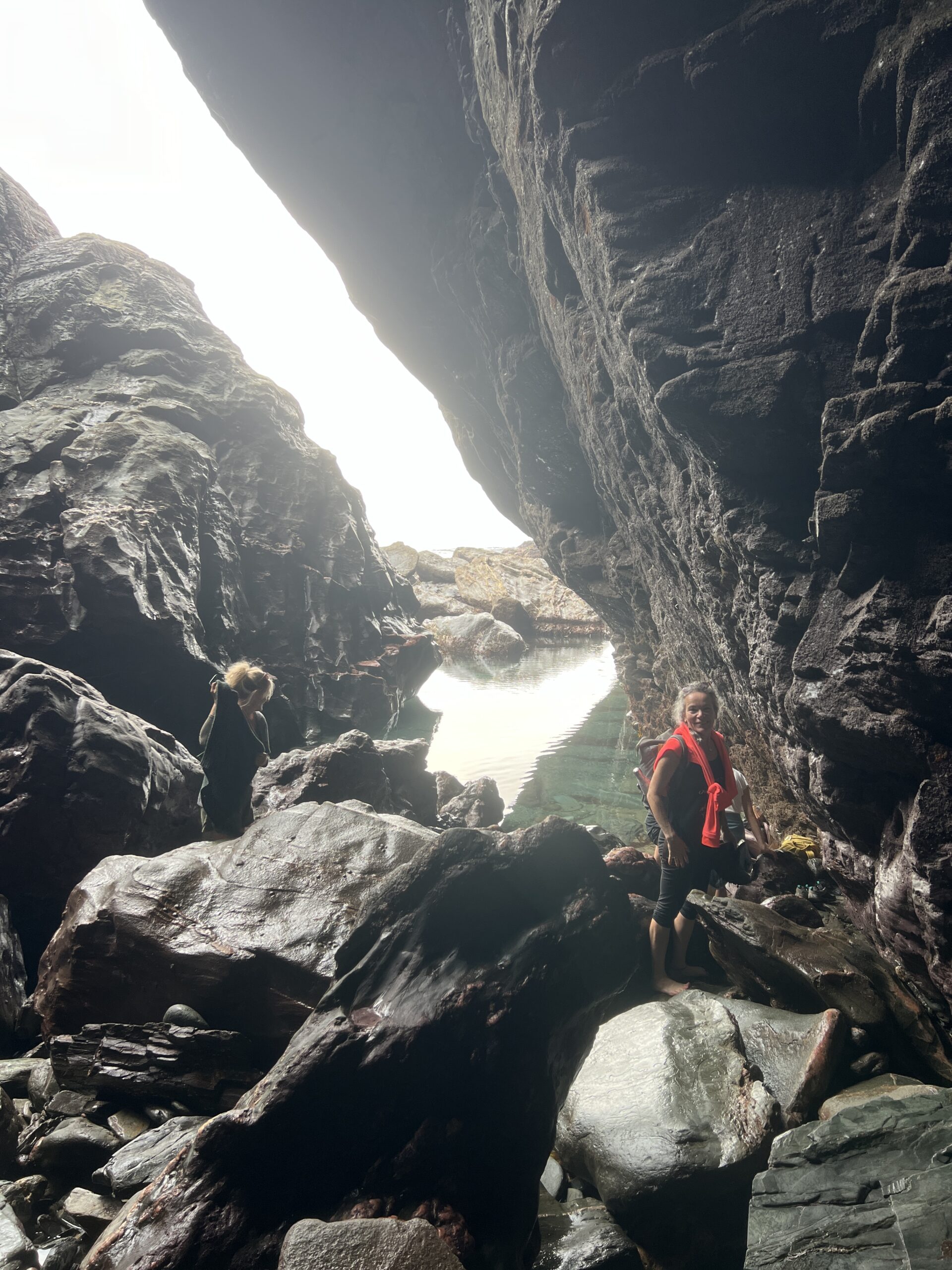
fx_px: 953
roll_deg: +0.2
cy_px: 635
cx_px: 476
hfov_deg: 53.1
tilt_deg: -6.2
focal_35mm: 26
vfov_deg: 67.3
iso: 40
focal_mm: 5.7
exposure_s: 1/212
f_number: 1.5
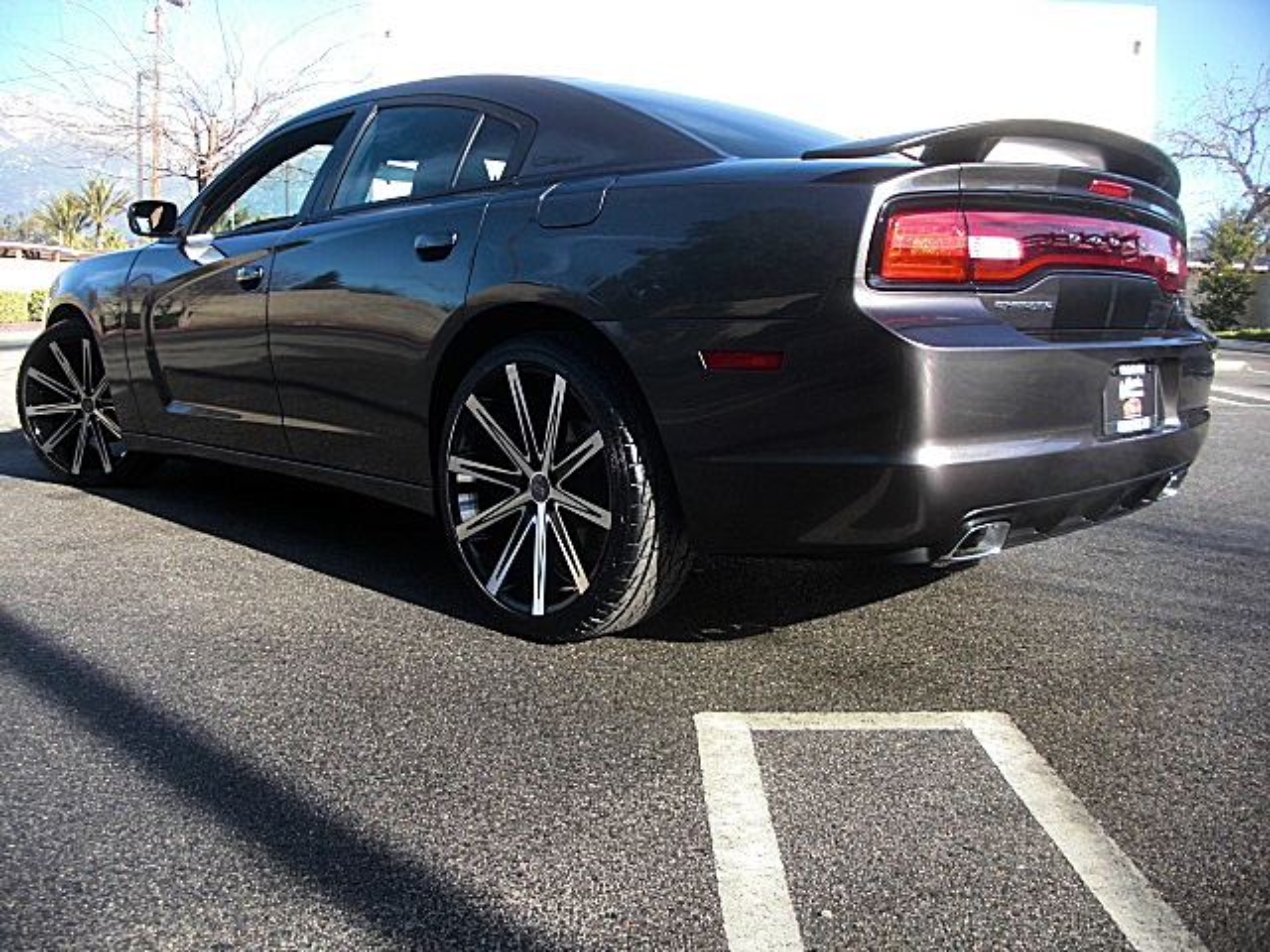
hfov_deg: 51.4
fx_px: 1321
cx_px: 635
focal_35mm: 36
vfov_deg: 39.7
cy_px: 476
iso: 50
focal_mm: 6.3
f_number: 2.8
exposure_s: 1/250
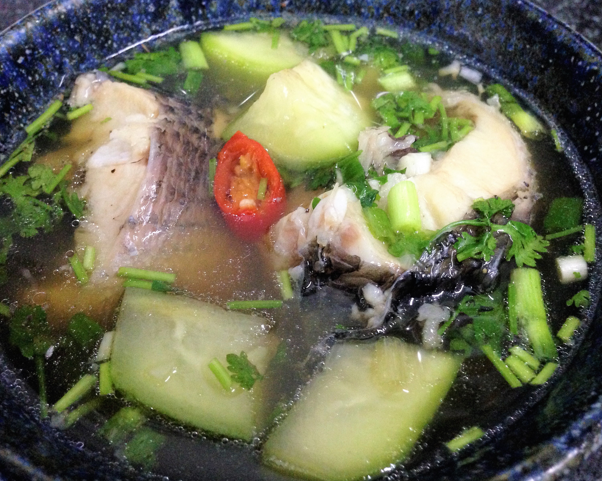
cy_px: 240
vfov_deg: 42.2
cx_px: 305
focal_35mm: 35
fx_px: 624
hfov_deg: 51.5
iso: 400
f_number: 2.4
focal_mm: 4.12
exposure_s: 1/20
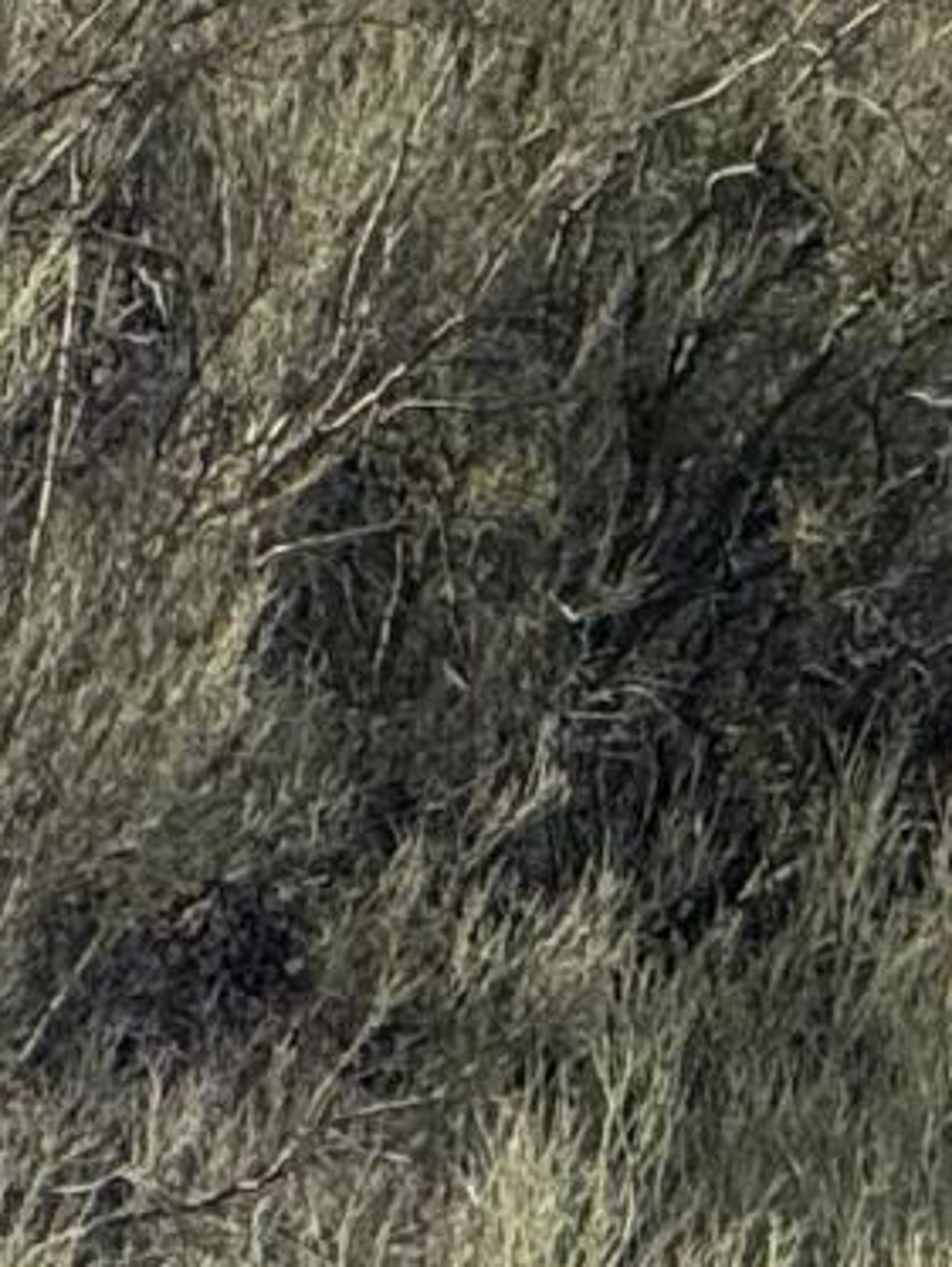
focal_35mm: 962
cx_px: -518
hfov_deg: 1.5
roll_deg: +0.1
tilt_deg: +8.5
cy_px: -17
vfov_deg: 2.1
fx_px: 35235
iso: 50
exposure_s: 1/1577
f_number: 2.8
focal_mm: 15.66
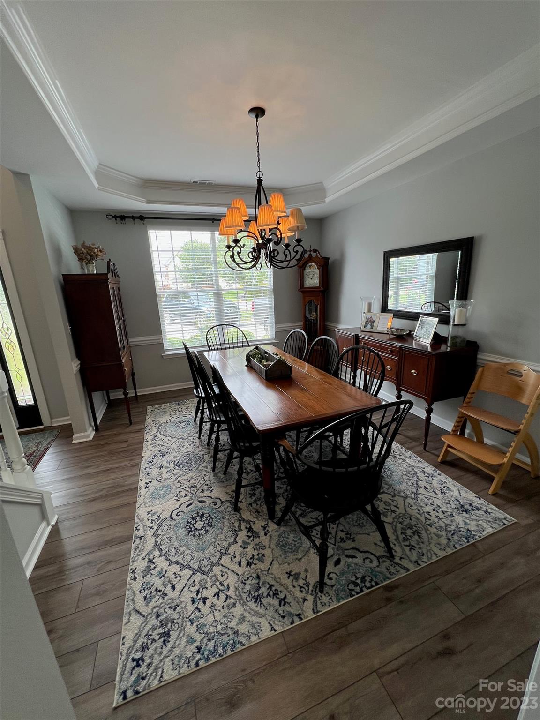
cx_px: 270
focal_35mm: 13
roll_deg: +2.8
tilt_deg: -14.8
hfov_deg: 89.9
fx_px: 270
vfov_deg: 106.2
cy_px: 360
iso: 40
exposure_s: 1/120
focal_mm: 1.57
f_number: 1.8
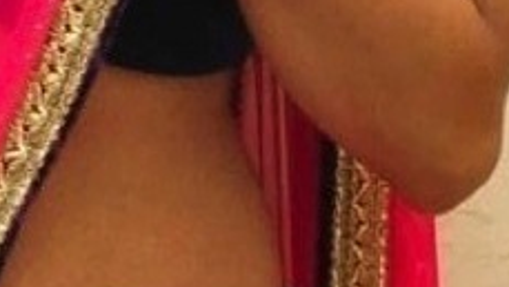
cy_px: 576
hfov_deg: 5.8
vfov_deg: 3.3
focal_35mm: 371
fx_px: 5009
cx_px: 16
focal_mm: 30
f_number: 7.1
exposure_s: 1/125
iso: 1600
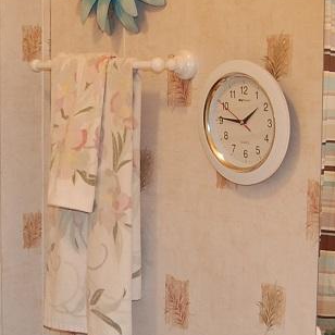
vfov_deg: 20.6
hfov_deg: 20.3
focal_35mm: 84
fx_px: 920
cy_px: 166
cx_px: 38
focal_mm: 18
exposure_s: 1/60
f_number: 3.5
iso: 400
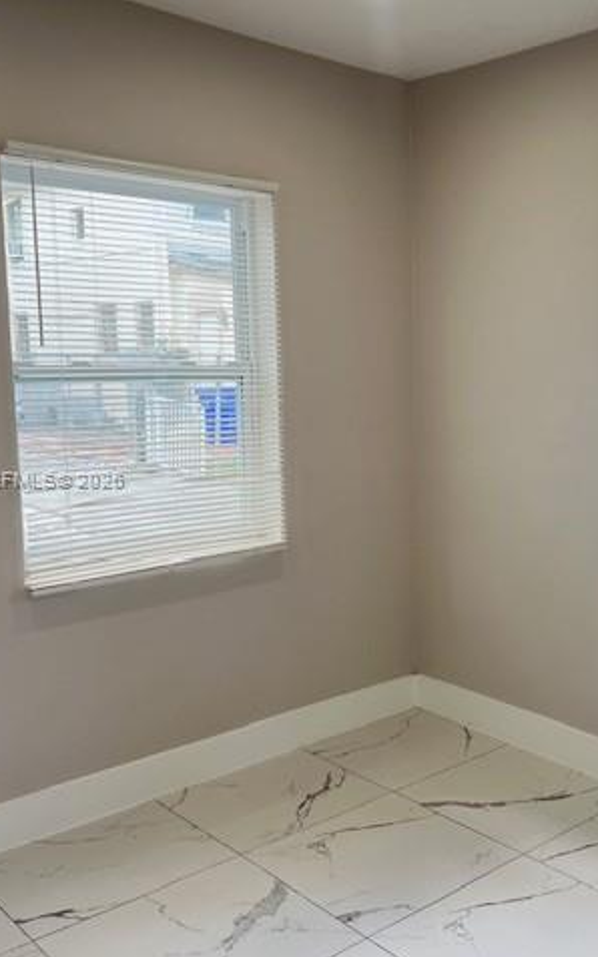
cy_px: 480
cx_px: 490
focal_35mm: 37
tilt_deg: -9.0
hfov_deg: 33.3
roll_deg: -0.5
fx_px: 965
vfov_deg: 52.8
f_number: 1.5
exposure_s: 1/160
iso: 40
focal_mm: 5.7
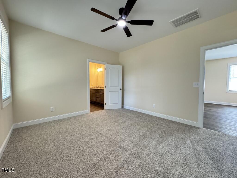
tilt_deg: -2.7
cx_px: 118
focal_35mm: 14
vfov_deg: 85.7
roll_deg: -0.9
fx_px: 96
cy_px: 89
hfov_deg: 102.1
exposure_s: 1/60
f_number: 2.2
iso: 320
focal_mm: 2.22
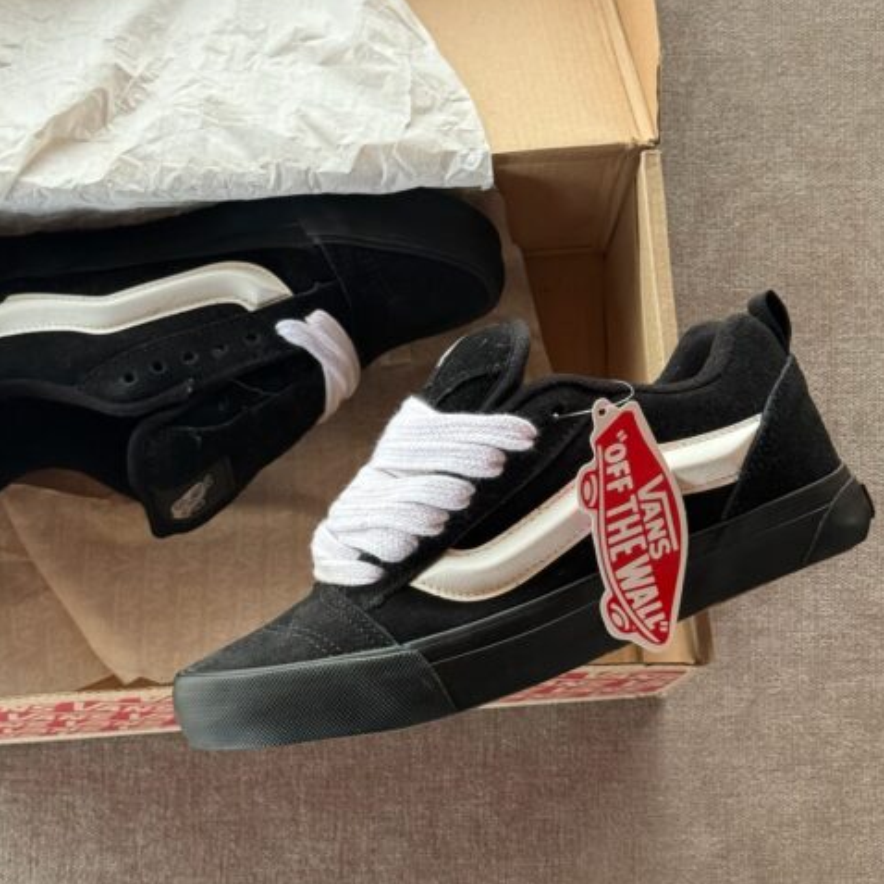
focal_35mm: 71
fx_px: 2051
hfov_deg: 24.3
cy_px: 544
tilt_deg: -78.9
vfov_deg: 24.3
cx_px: 344
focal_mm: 6.76
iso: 100
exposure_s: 1/71
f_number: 1.78
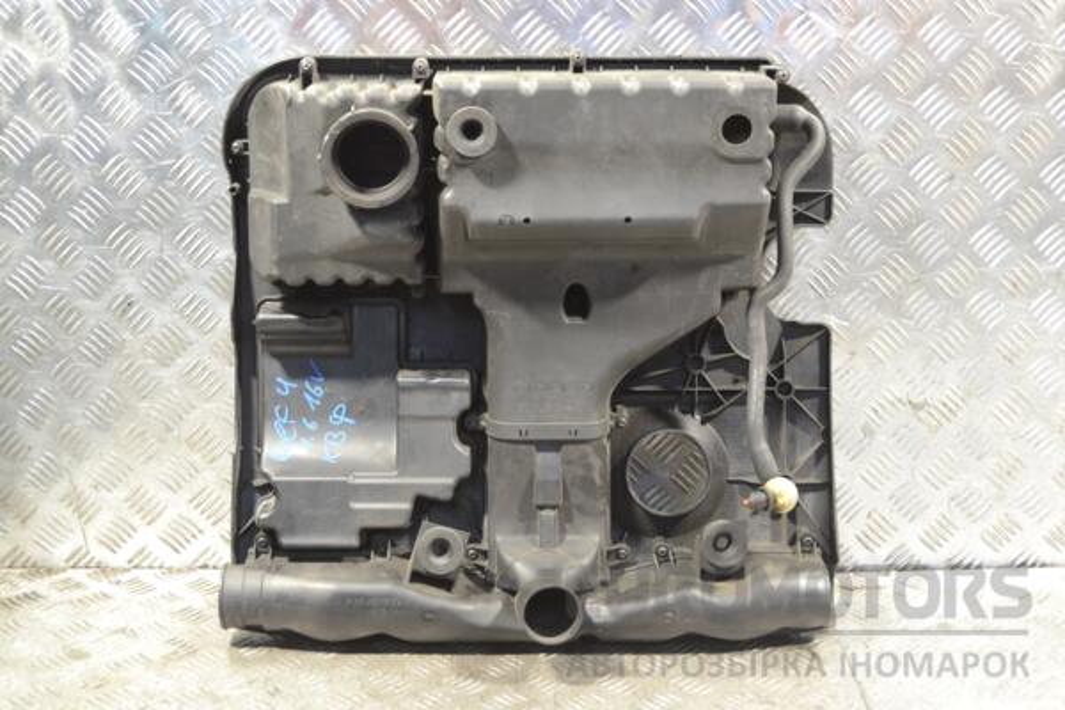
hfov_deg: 38.9
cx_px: 532
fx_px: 1509
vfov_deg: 26.5
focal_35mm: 51
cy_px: 355
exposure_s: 1/30
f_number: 5
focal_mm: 34
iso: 800
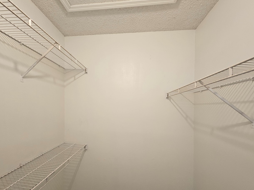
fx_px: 125
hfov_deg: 90.9
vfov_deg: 74.0
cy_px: 113
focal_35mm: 17
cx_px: 120
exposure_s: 1/60
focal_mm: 1.74
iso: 125
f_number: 2.2
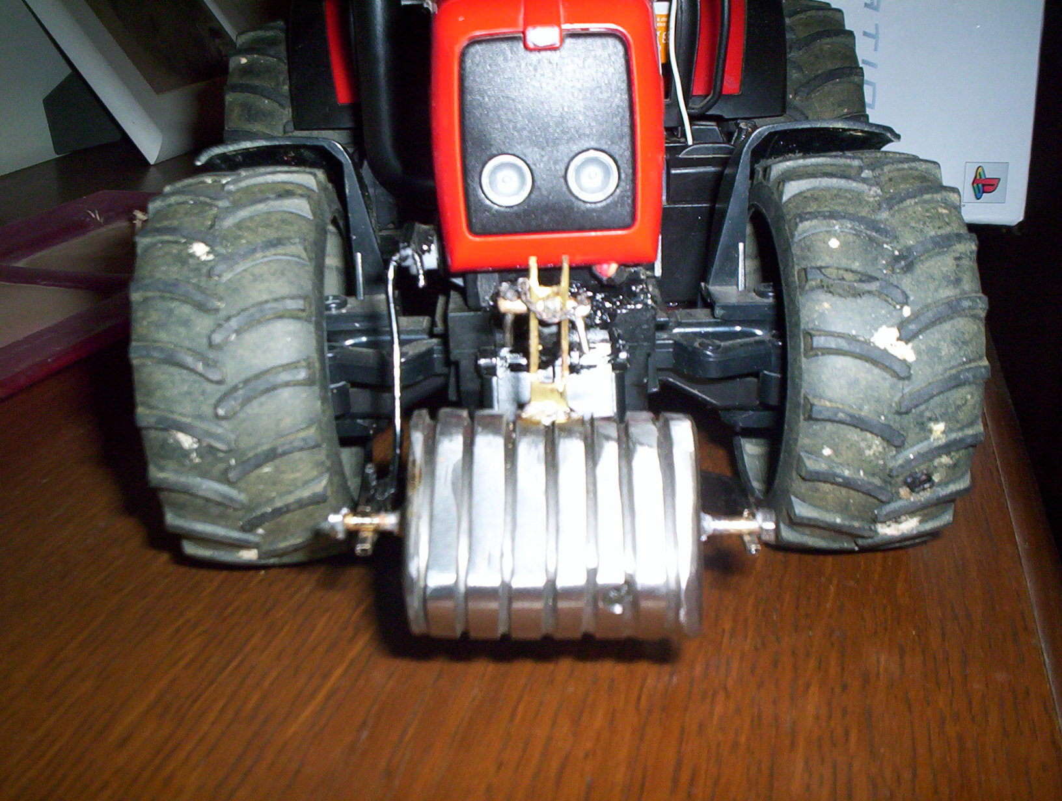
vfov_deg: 37.9
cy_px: 400
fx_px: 1169
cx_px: 531
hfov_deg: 48.9
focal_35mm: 38
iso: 140
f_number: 4.5
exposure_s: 1/60
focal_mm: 4.99
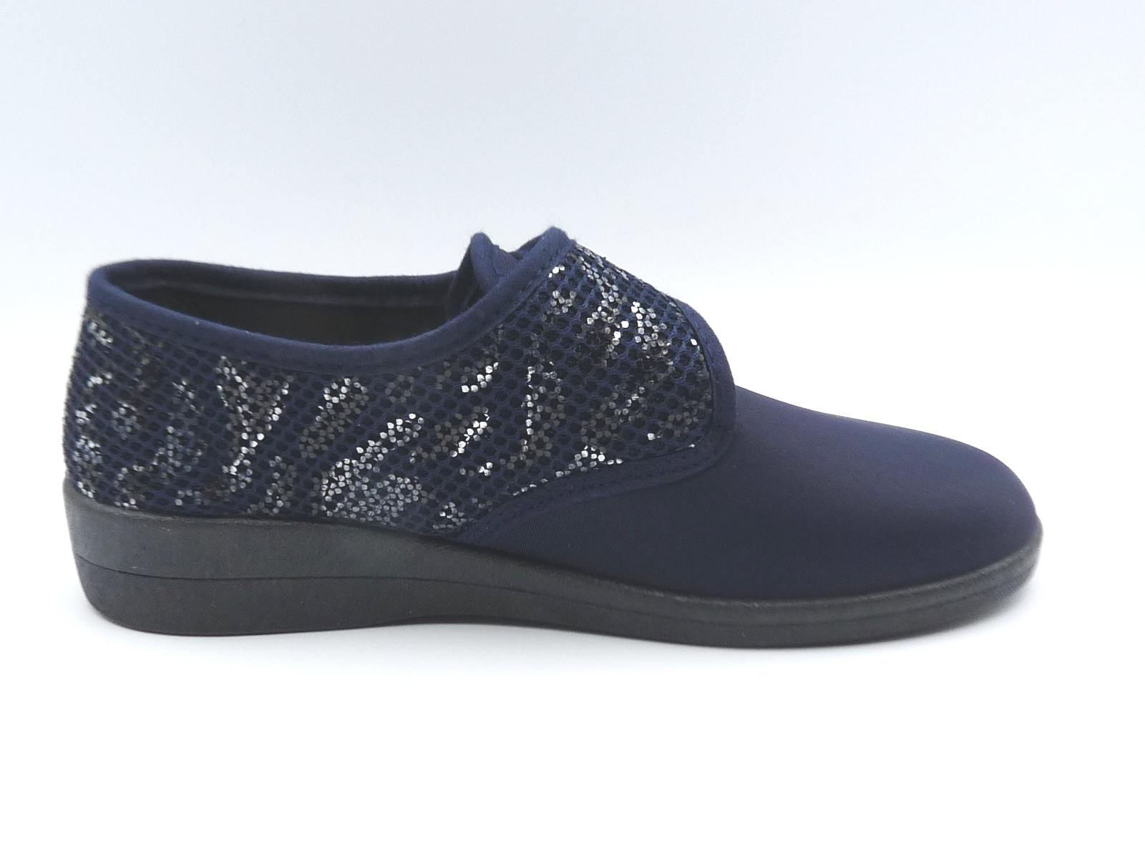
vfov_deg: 30.3
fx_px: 1588
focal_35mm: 48
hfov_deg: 39.7
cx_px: 572
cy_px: 430
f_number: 4
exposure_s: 1/200
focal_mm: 4.8
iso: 100
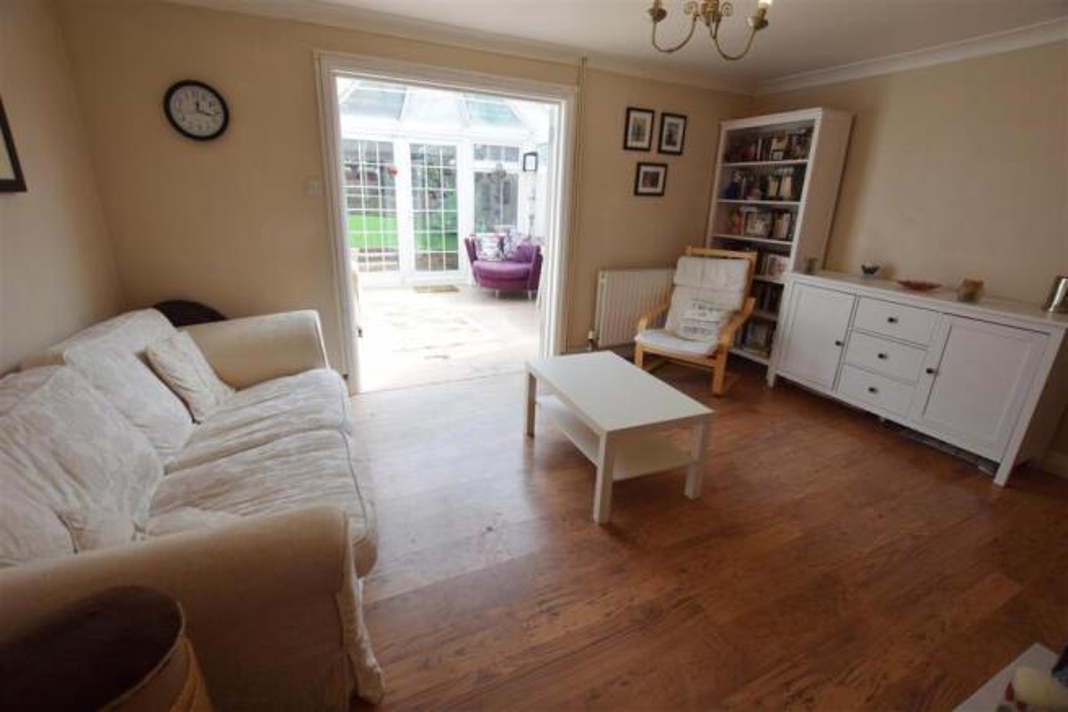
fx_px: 445
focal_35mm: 15
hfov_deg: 100.4
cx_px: 534
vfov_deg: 77.4
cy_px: 356
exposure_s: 1/160
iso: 200
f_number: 5.6
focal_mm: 10
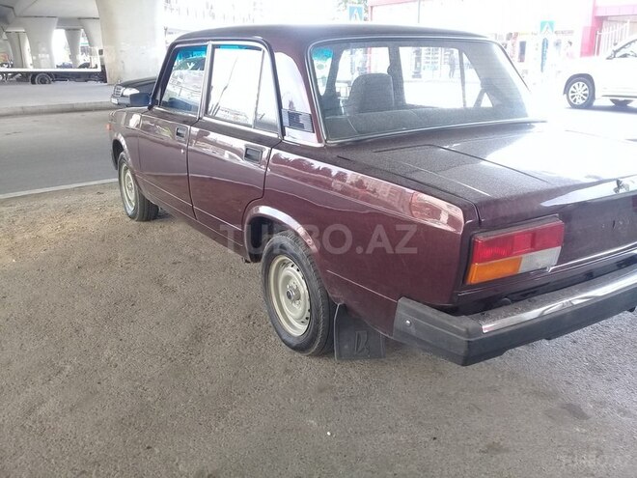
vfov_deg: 45.4
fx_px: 570
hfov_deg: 58.4
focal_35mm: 31
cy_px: 239
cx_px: 318
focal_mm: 3.3
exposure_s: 1/100
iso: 80
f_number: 2.2
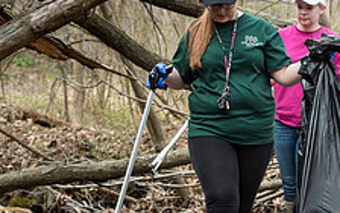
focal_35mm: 185
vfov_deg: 7.1
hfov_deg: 11.3
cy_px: 101
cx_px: 267
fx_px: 1714
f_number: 6.3
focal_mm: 70
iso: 250
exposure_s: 1/320
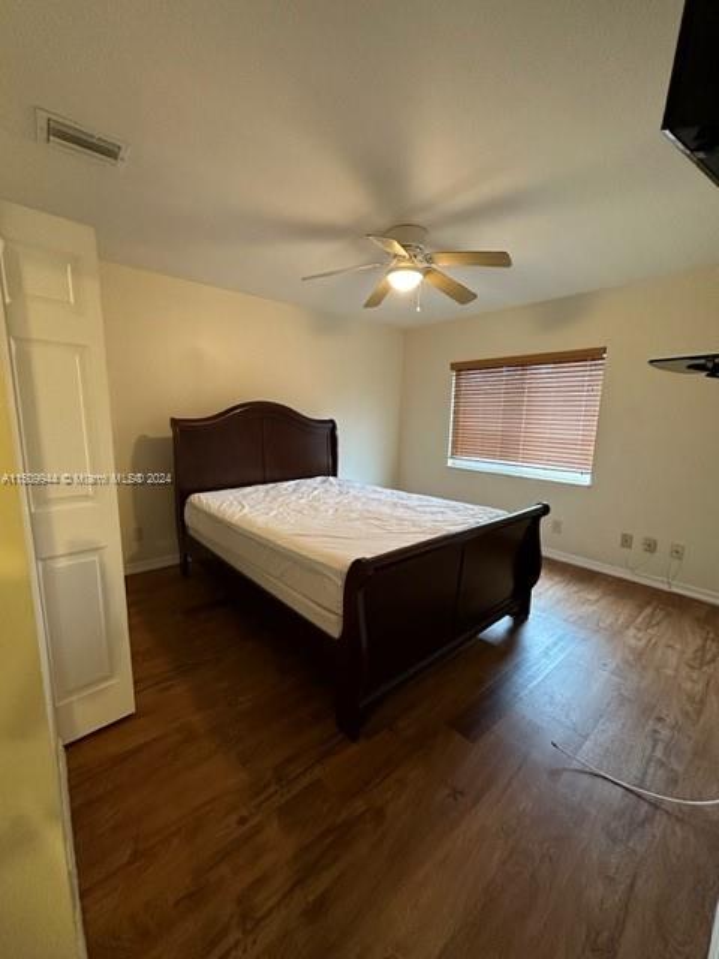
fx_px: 388
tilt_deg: -9.5
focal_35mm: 14
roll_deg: -1.0
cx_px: 360
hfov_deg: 85.7
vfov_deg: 102.1
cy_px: 480
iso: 640
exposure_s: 1/60
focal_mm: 2.22
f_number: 2.2
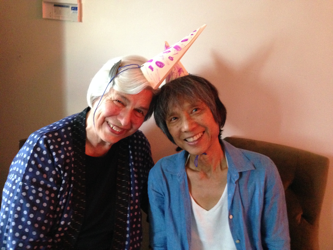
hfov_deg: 55.4
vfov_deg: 42.9
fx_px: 317
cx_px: 166
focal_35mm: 33
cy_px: 125
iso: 640
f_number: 2.4
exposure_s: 1/17
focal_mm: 4.12
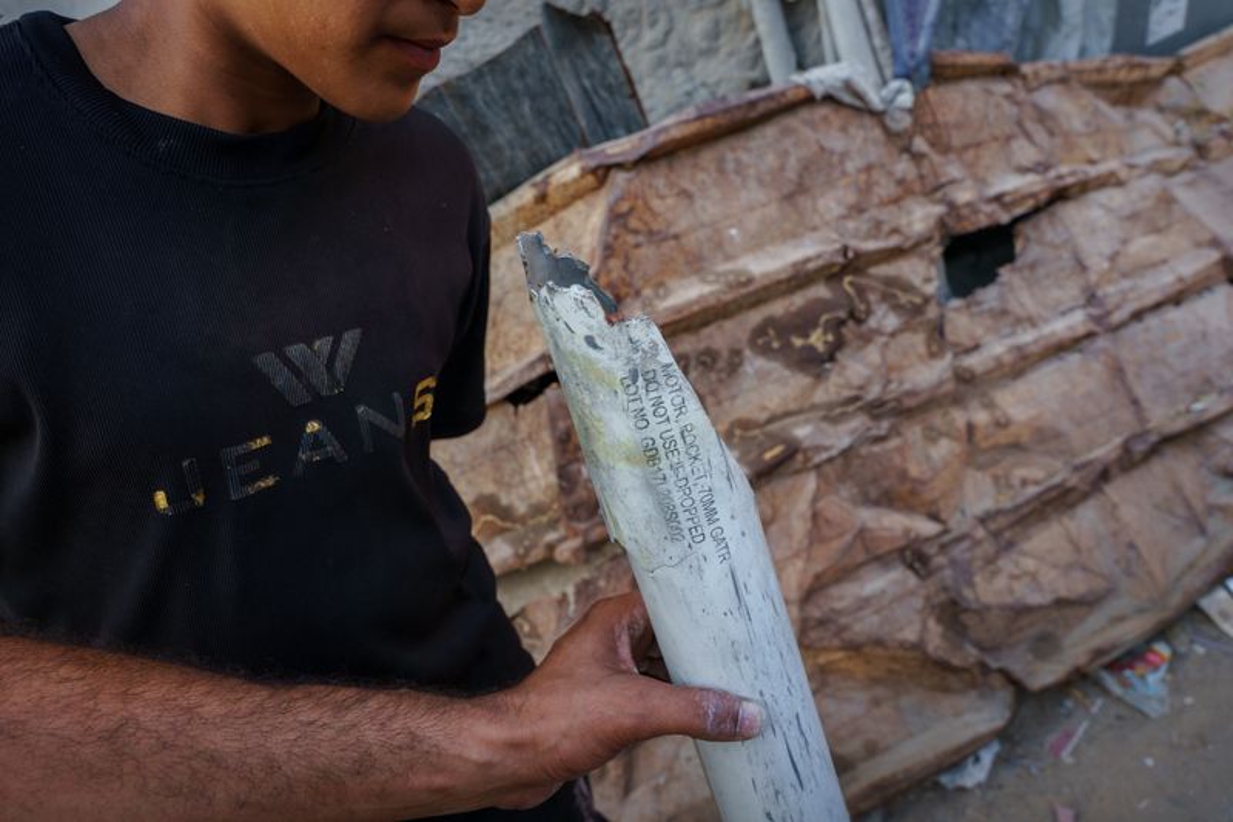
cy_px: 411
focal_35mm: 25
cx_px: 616
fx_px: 859
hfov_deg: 71.3
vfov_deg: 51.1
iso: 500
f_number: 6.3
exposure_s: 1/160
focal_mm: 25.1
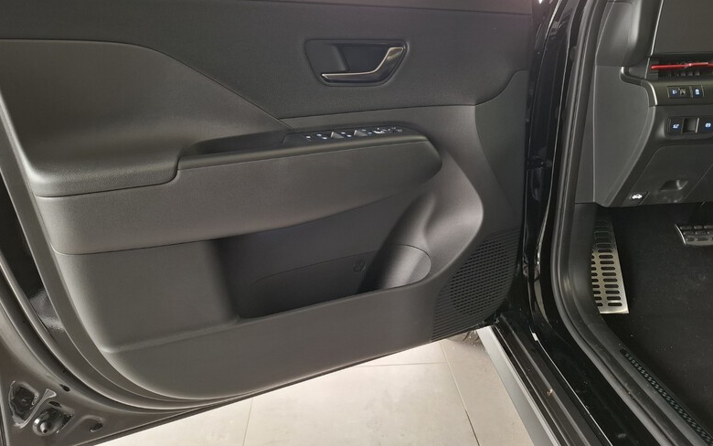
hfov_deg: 72.5
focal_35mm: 25
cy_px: 187
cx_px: 359
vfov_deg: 49.1
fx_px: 486
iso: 400
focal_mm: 5.54
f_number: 1.8
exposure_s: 1/24
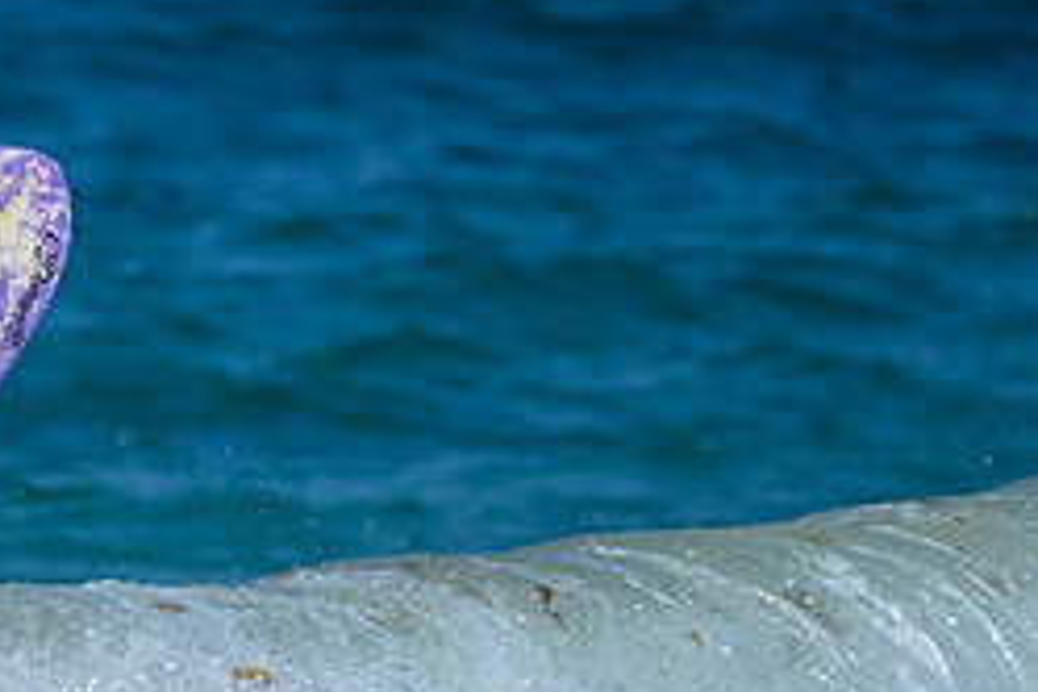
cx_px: -215
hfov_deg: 0.8
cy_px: 761
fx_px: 73260
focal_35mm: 2541
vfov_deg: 0.5
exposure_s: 1/2500
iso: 220
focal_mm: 800
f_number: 6.3
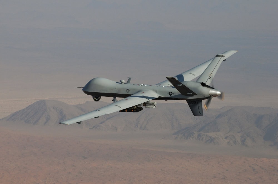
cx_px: 139
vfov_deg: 5.4
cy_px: 92
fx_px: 1967
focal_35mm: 255
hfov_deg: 8.1
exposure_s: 1/400
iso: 200
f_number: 10
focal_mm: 170
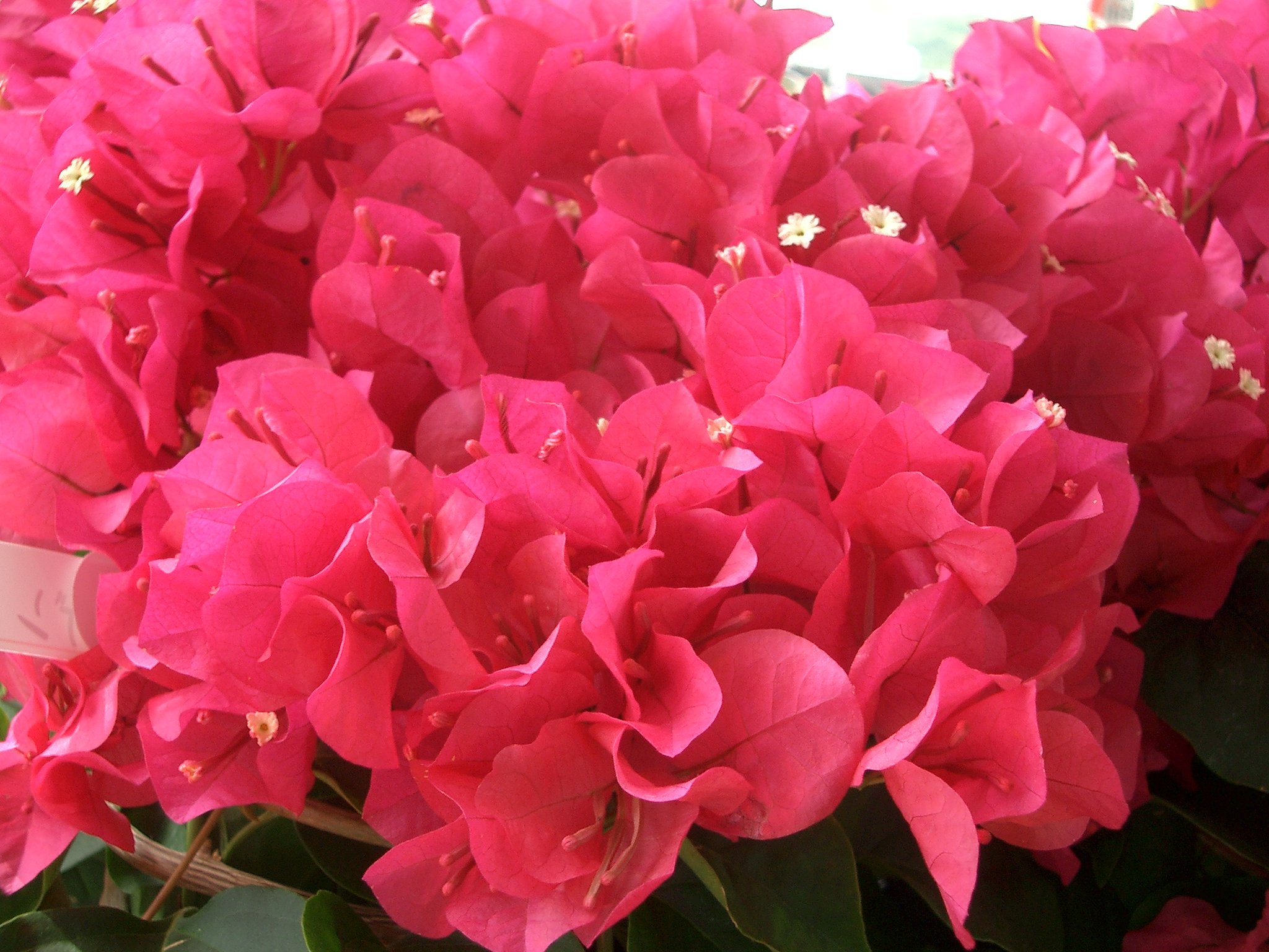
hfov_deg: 38.9
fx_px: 1796
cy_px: 476
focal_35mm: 49
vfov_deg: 29.7
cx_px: 634
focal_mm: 8.2
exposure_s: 1/100
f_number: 3.1
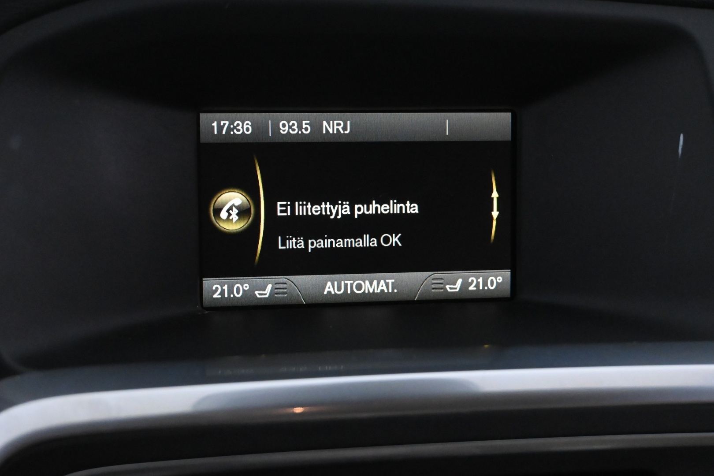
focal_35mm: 58
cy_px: 238
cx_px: 357
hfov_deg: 34.2
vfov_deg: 23.2
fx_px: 1160
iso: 6400
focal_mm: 39
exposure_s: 1/60
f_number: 5.6
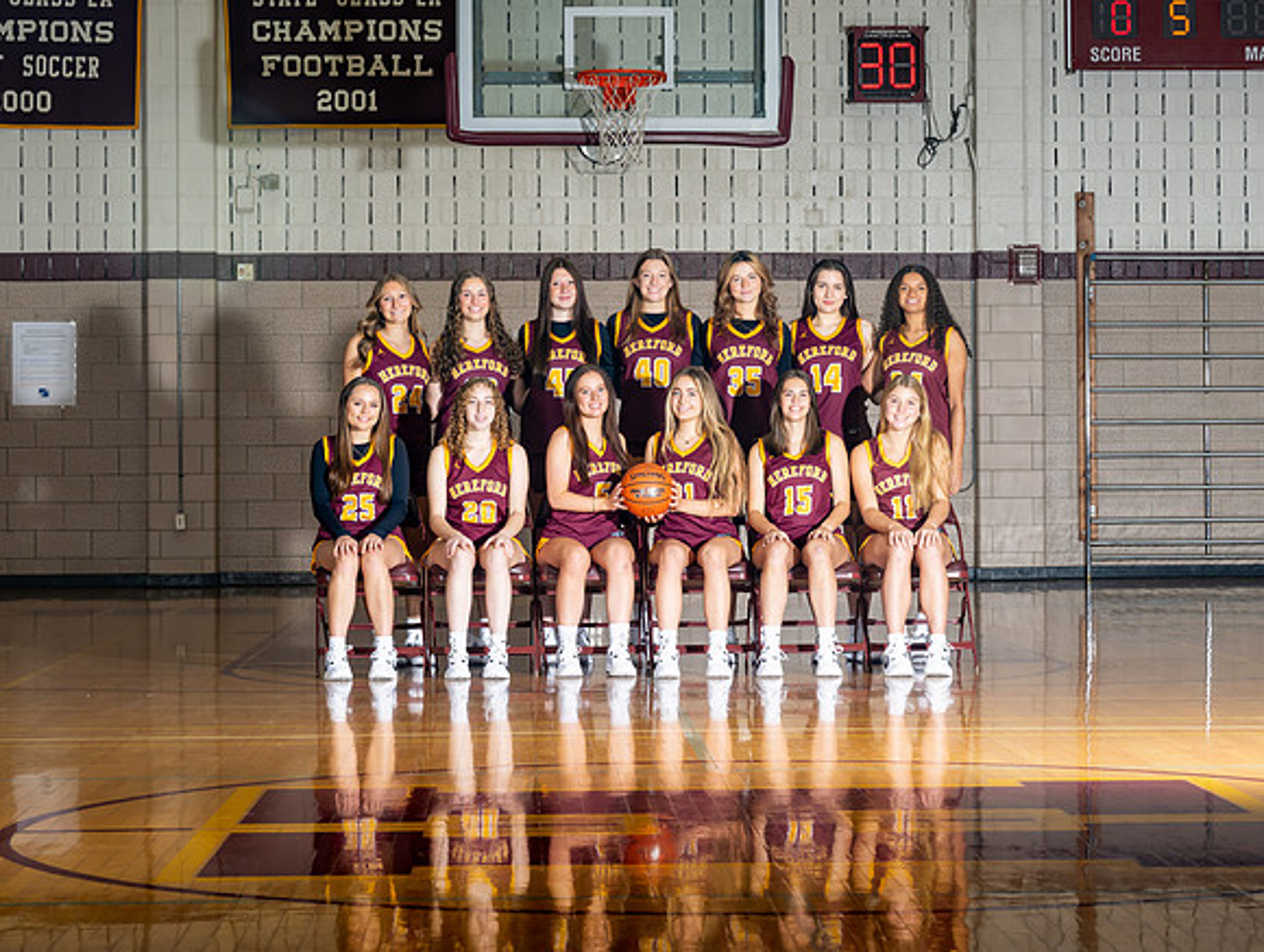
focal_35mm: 100
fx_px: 3653
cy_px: 368
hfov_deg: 19.6
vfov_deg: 14.8
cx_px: 719
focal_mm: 74
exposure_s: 1/200
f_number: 8
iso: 200
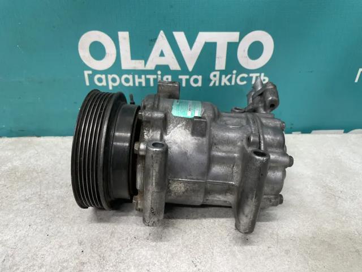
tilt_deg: -30.6
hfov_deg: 67.3
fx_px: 272
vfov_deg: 53.1
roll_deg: +1.1
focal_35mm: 26
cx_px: 181
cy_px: 136
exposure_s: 1/50
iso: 64
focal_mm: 4.2
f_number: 1.6
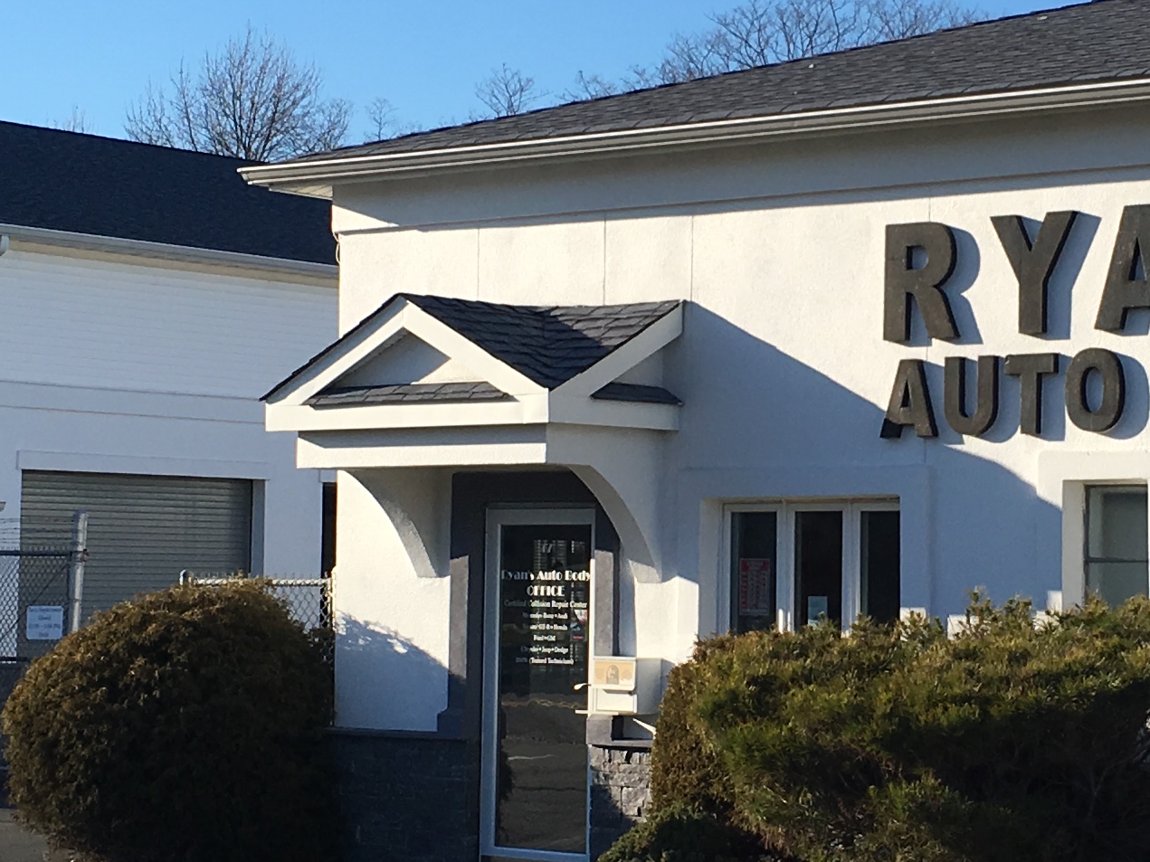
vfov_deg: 16.1
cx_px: 834
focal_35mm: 92
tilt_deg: +4.8
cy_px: 358
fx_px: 3056
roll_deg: -0.1
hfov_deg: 21.2
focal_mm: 4.15
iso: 25
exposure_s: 1/1221
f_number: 2.2
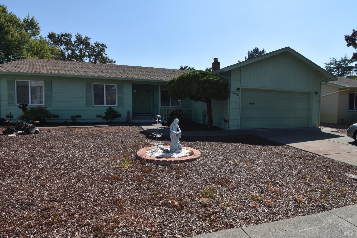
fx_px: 178
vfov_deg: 67.4
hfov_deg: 90.0
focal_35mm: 18
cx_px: 178
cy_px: 119
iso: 100
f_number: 10
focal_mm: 12
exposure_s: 1/200
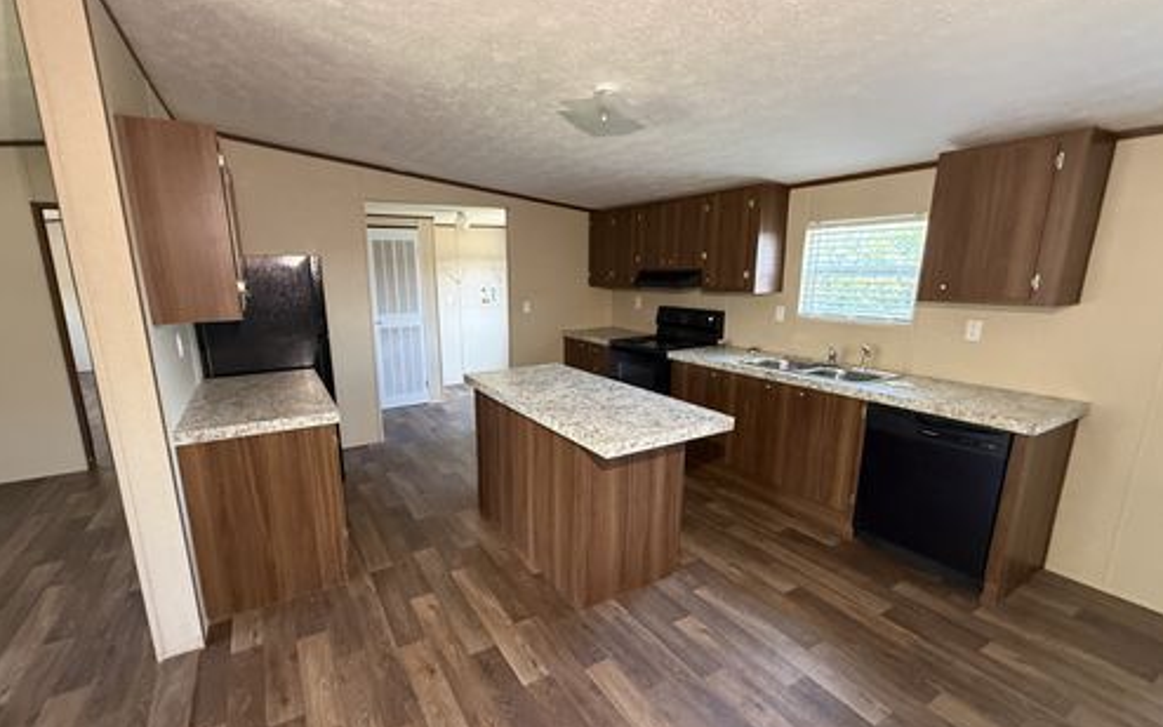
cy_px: 381
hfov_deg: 97.7
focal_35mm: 16
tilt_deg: -11.4
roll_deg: +0.4
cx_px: 543
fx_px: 507
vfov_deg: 71.2
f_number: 2.2
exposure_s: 1/60
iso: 500
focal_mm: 2.22
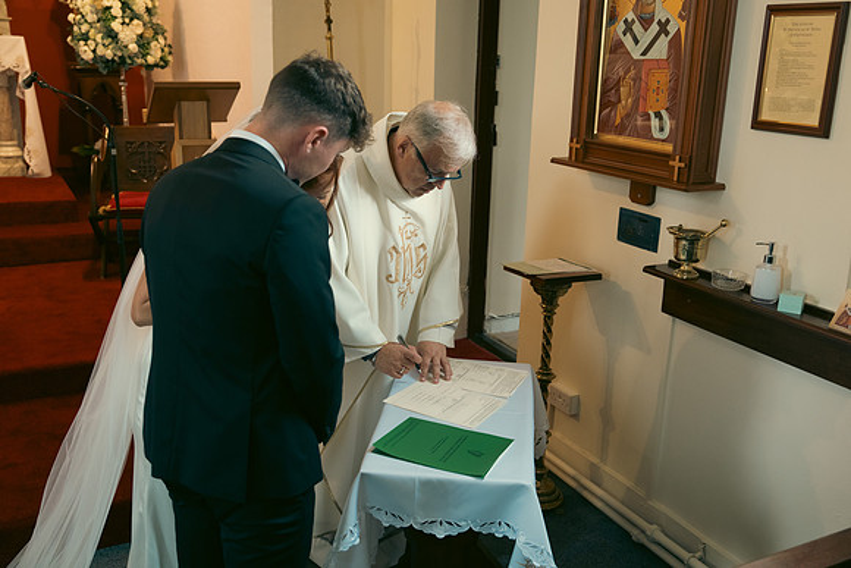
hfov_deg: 55.8
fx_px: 804
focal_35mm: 34
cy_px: 284
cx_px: 426
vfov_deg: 38.9
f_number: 3.5
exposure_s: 1/200
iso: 2500
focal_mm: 34
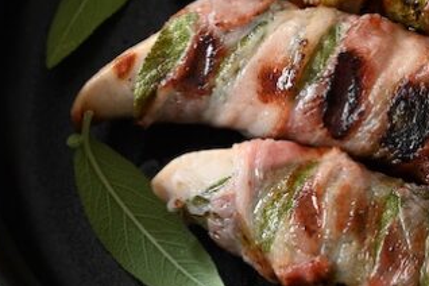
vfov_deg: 8.5
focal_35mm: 161
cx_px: 500
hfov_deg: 12.5
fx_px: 1918
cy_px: 42
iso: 125
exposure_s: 1/3
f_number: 7.1
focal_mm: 50
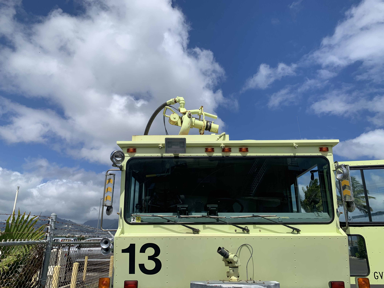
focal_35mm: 26
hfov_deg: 67.3
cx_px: 192
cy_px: 144
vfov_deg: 53.1
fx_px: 288
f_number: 1.8
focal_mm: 4.25
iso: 25
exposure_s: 1/4464
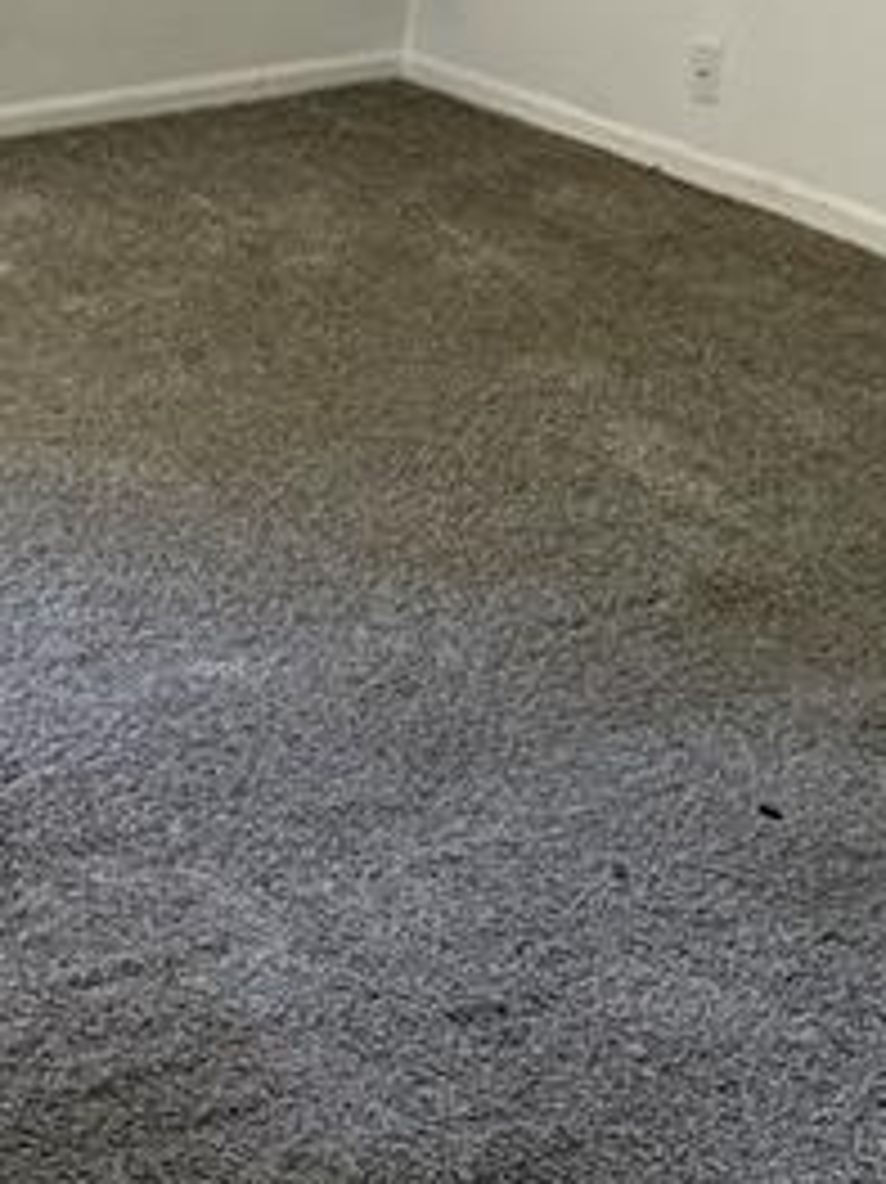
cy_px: 266
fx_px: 2391
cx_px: -288
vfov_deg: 27.3
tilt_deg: -20.7
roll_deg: -1.7
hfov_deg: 19.3
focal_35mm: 70
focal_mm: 6.76
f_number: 1.78
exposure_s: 1/60
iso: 400
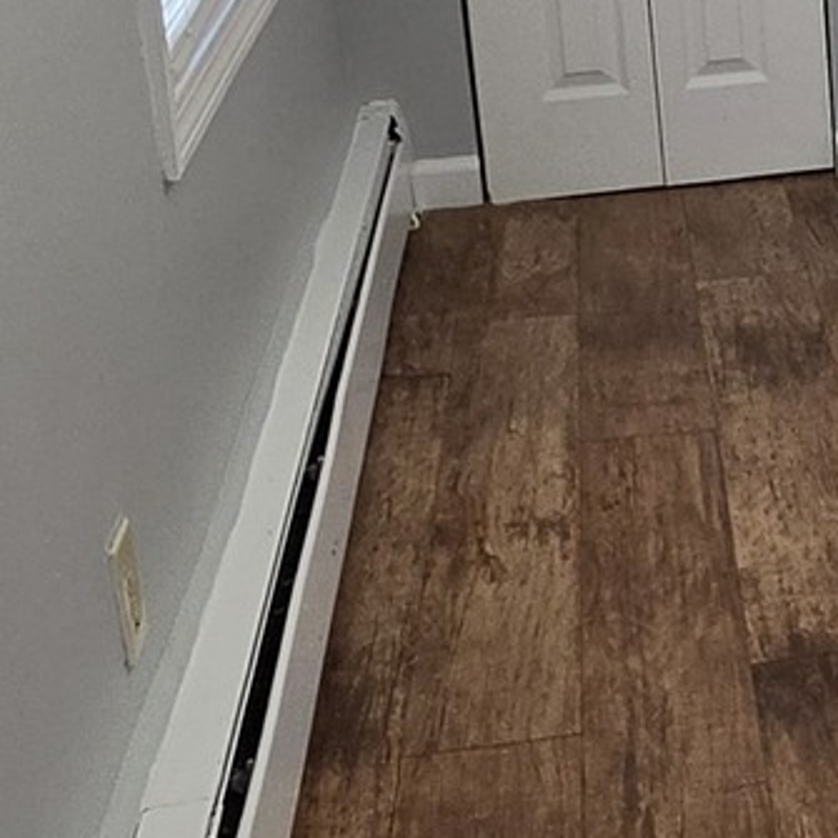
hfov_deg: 19.5
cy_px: 43
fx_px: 2164
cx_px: 1201
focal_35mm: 79
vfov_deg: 21.3
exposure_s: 1/120
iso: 250
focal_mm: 2.2
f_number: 1.9
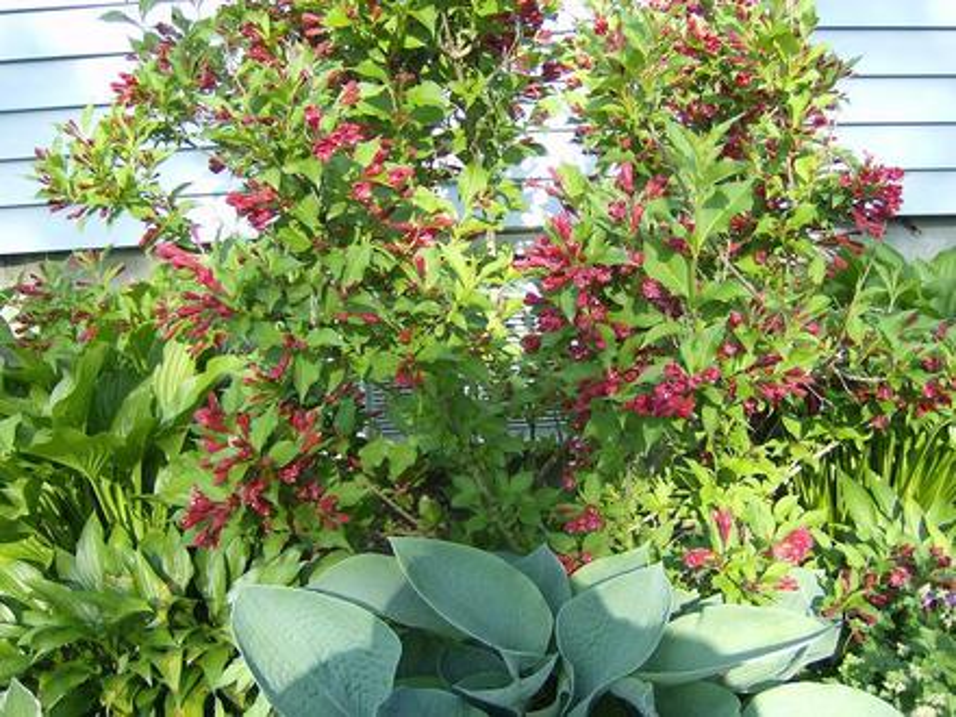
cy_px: 358
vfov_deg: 39.7
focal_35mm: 36
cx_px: 478
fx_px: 994
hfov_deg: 51.4
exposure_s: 1/136
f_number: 2.8
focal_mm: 6
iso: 100
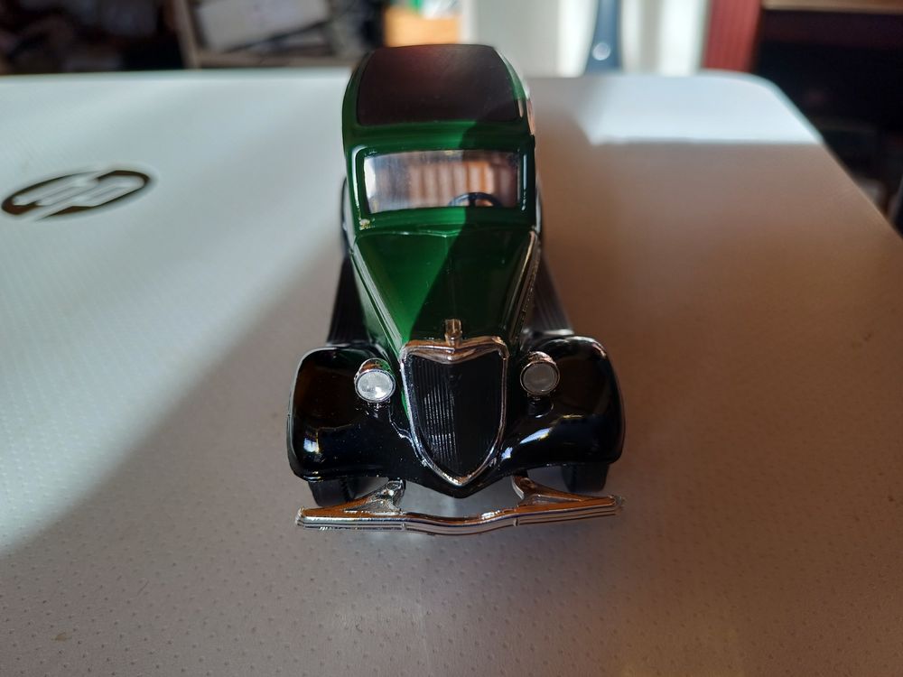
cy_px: 338
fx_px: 652
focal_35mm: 25
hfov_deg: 69.4
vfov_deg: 54.9
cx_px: 452
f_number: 1.8
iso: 50
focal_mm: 4.65
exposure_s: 1/209
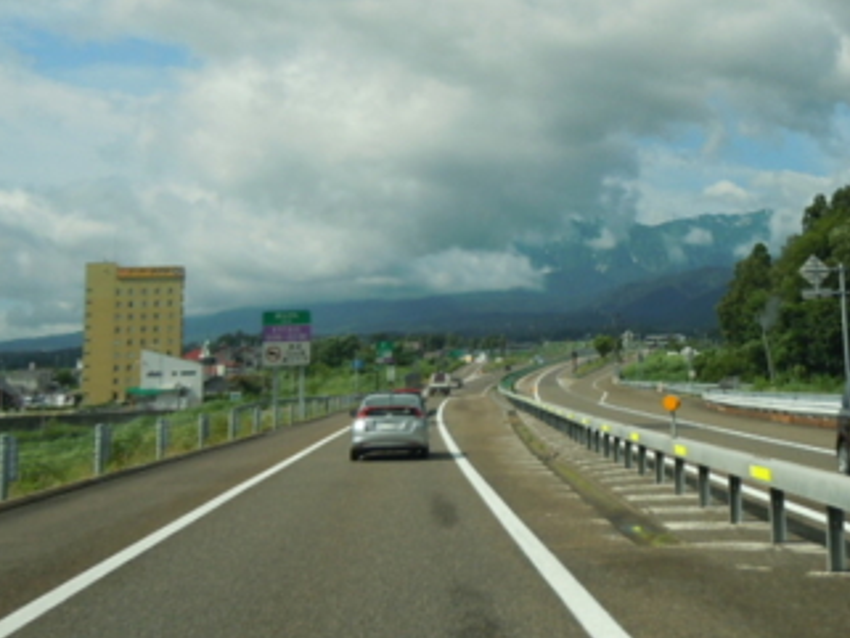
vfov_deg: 25.6
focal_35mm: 56
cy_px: 122
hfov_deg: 33.5
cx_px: 659
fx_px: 1376
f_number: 7
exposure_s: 1/320
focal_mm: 5.4
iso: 100
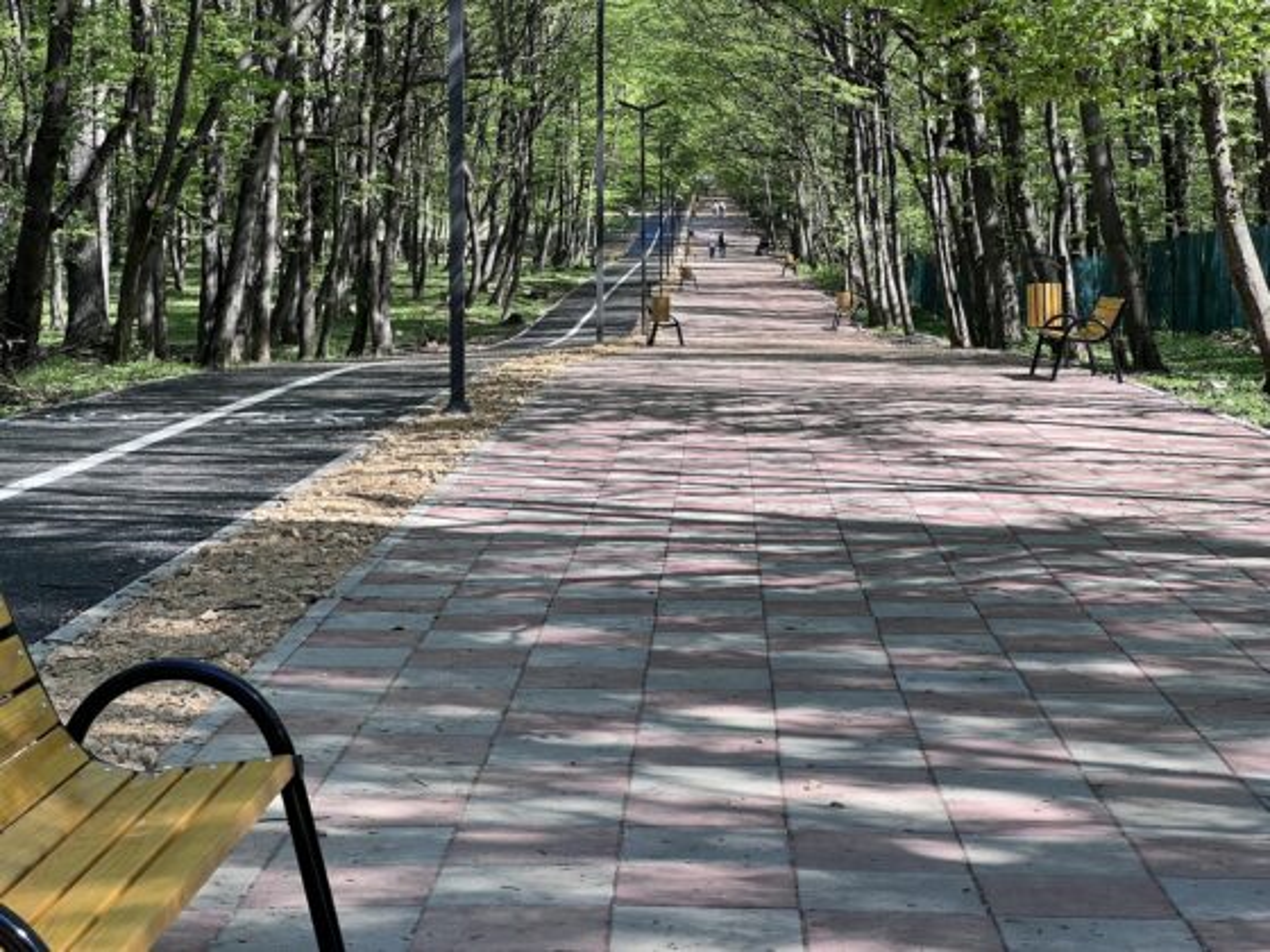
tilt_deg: -4.8
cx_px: 635
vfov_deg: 19.1
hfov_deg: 25.3
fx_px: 2825
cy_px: 476
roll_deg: +0.4
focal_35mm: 77
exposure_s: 1/140
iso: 32
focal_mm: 9
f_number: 2.8
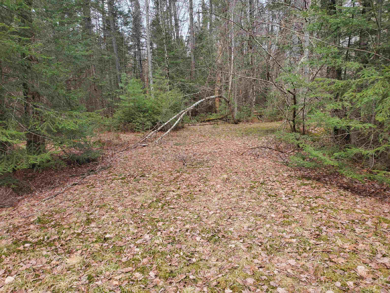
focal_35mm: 26
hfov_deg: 67.3
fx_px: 293
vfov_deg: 53.1
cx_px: 195
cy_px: 146
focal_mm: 4.3
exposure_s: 1/354
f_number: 2.4
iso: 50
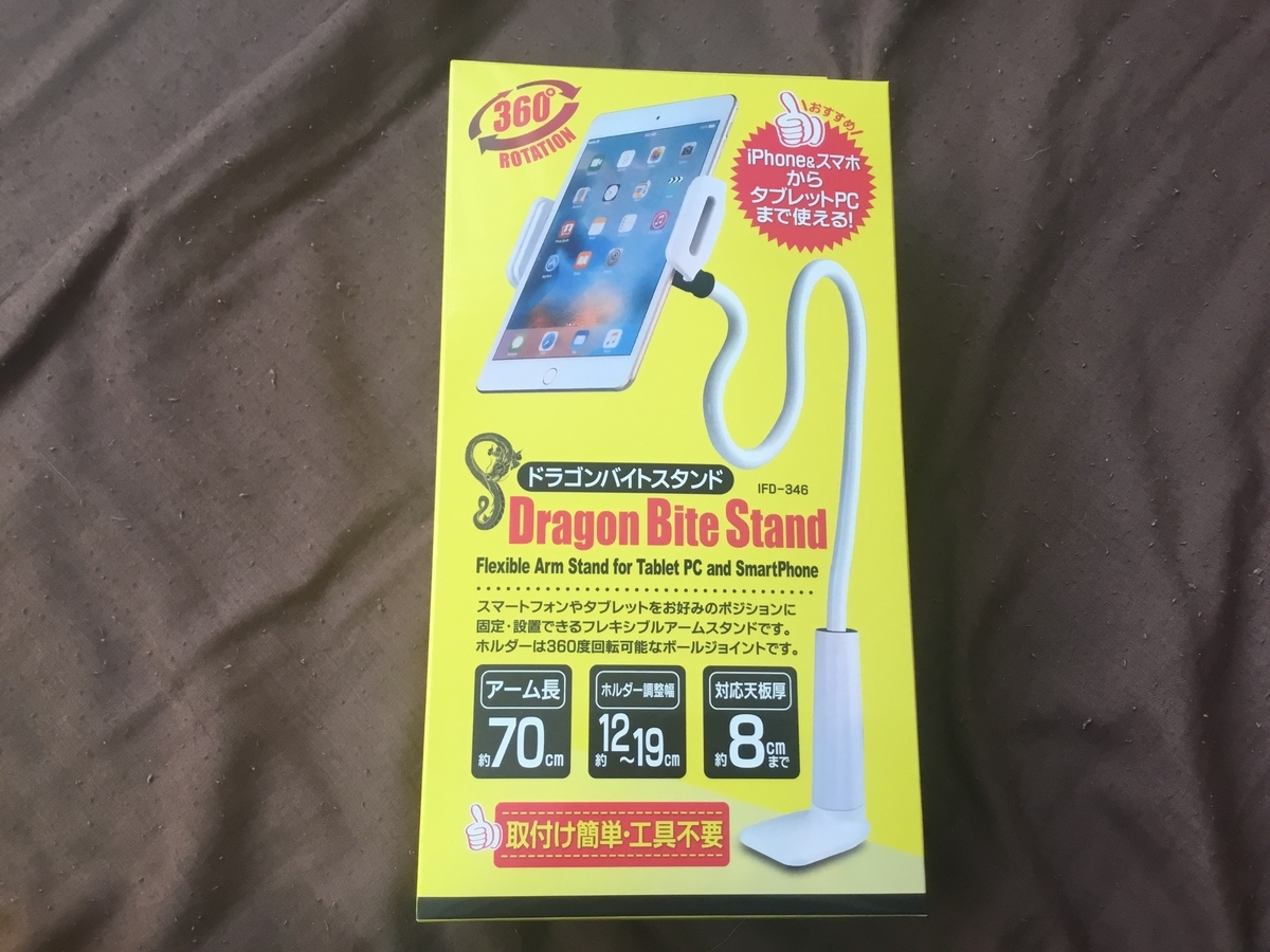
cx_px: 635
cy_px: 476
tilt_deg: -73.2
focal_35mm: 31
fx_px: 1137
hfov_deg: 58.4
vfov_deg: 45.4
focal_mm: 3.3
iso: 25
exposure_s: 1/30
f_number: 2.4
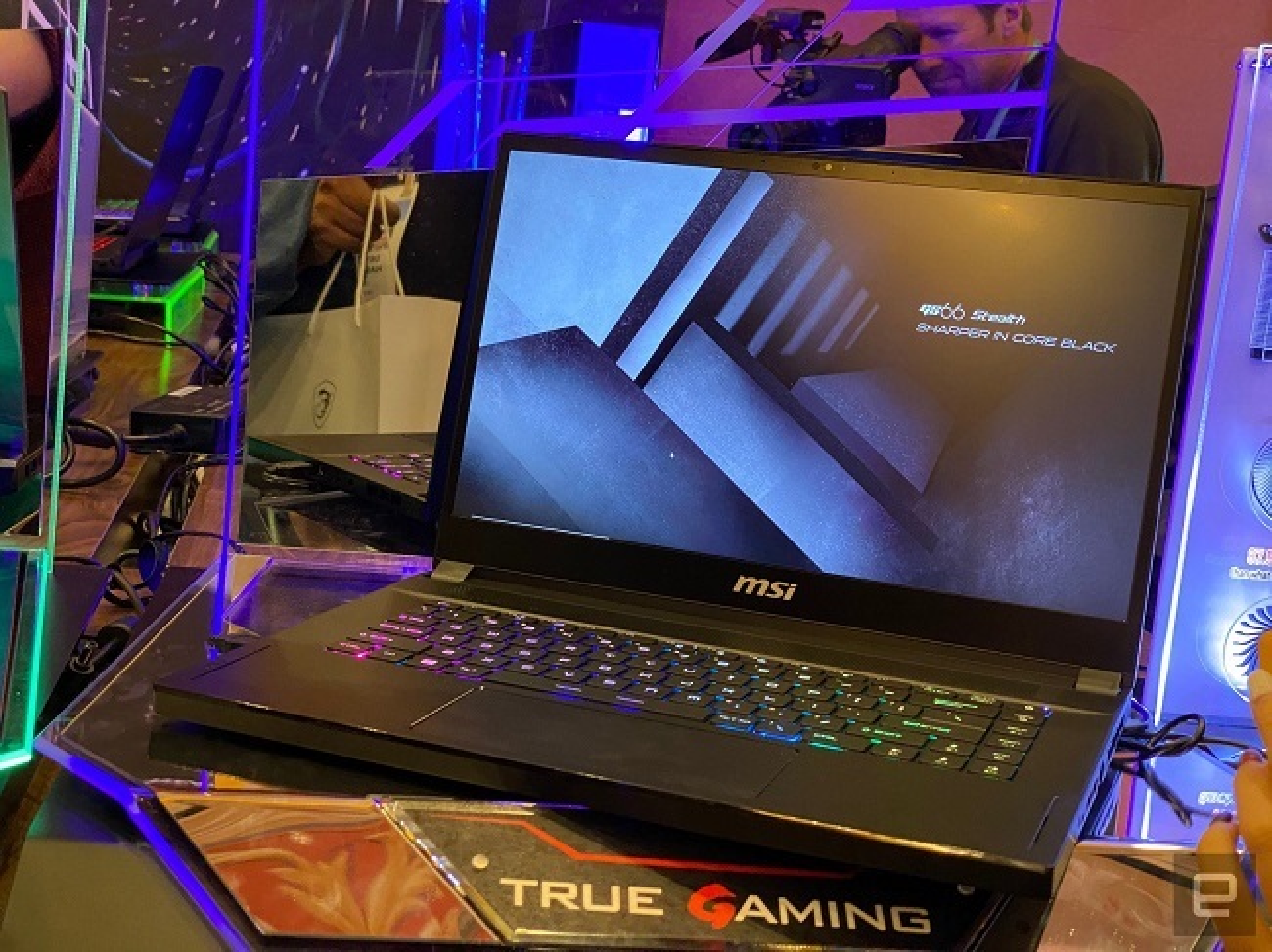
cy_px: 476
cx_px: 636
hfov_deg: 36.8
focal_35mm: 52
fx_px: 1910
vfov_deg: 28.0
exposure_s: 1/40
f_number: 2
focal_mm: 6
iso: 640
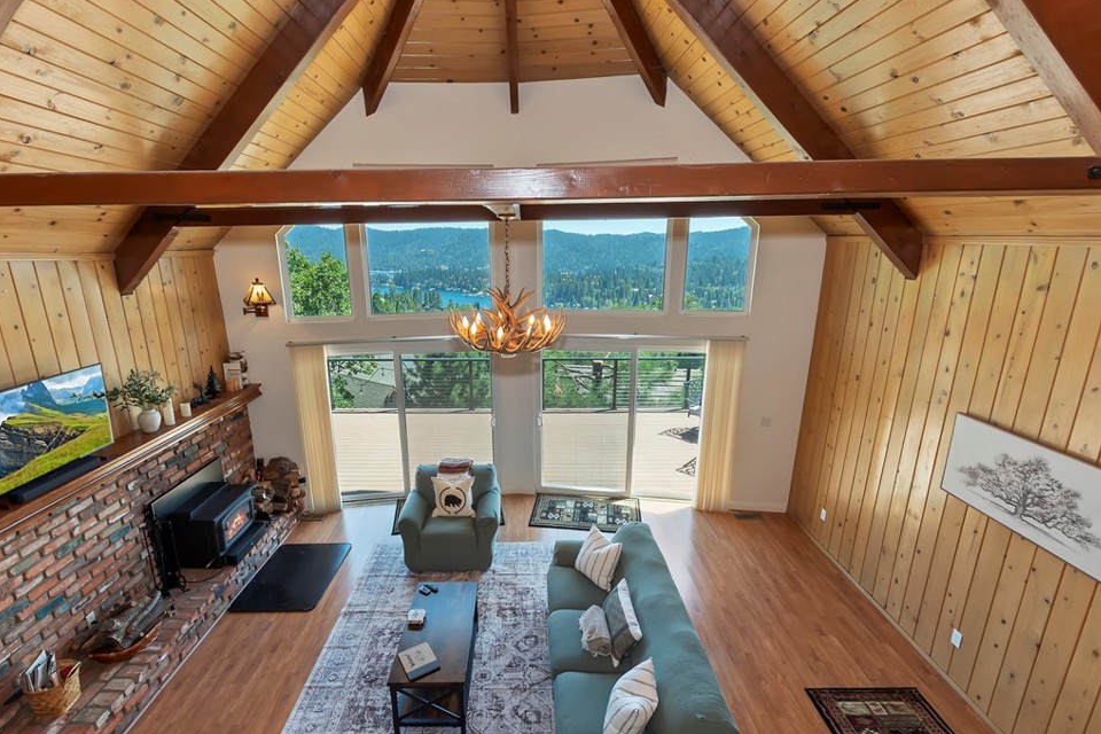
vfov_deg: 73.7
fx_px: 489
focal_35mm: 16
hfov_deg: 96.7
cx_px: 524
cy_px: 377
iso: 160
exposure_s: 1/30
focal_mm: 10
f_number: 8
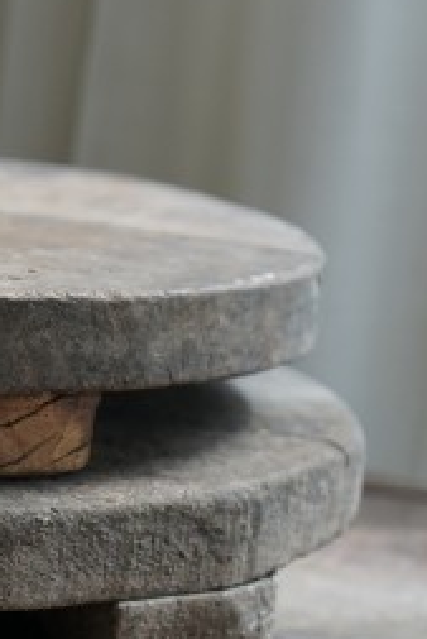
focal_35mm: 100
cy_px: 350
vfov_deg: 20.4
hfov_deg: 12.6
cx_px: -323
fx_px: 1777
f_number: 4
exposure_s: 1/160
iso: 400
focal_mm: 39
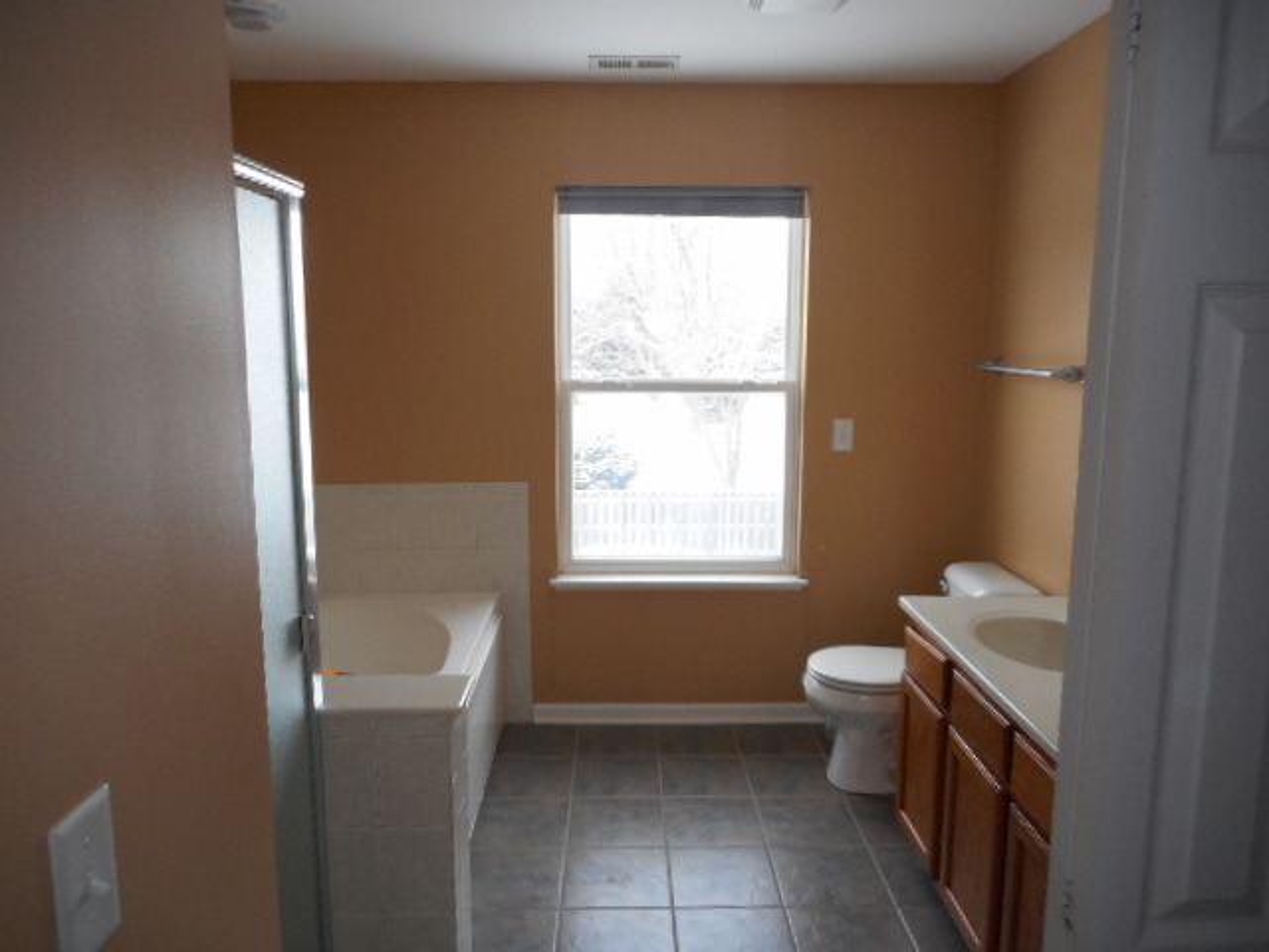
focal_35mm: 25
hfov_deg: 69.4
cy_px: 476
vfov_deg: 54.9
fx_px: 916
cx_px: 634
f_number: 3.7
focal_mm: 4.5
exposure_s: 1/30
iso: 125
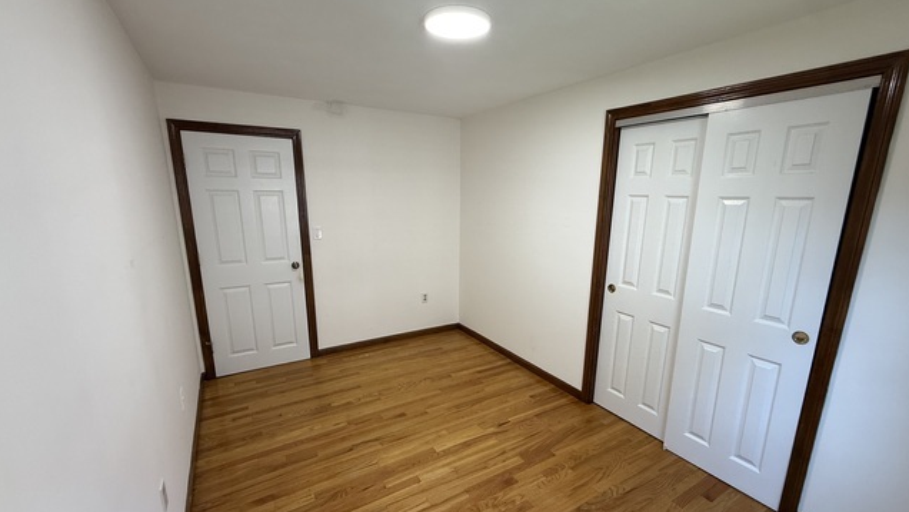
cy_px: 282
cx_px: 470
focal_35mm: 16
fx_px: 386
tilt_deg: -13.3
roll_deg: -1.4
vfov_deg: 66.9
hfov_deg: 99.3
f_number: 2.2
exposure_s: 1/120
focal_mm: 2.22
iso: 200
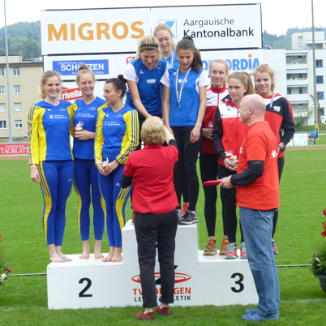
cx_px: 148
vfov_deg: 14.4
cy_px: 163
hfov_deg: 14.4
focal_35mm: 121
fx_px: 1289
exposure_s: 1/250
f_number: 5.3
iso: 400
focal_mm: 18.2
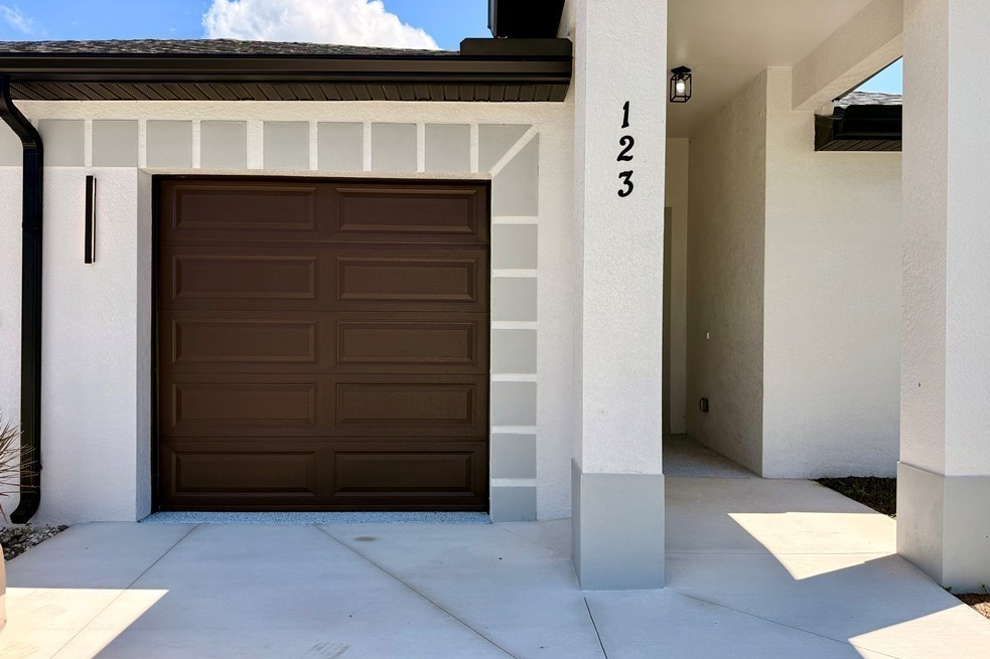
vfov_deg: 49.5
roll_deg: -0.7
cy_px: 332
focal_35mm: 26
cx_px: 489
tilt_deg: +0.2
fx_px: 715
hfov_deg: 69.4
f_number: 1.78
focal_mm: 6.76
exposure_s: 1/4405
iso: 100
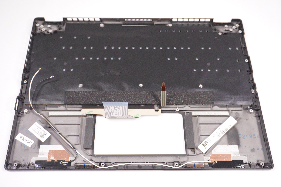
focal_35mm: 39
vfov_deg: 34.1
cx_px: 140
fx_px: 304
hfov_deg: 49.6
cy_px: 94
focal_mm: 26
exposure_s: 1/320
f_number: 5.6
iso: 1250
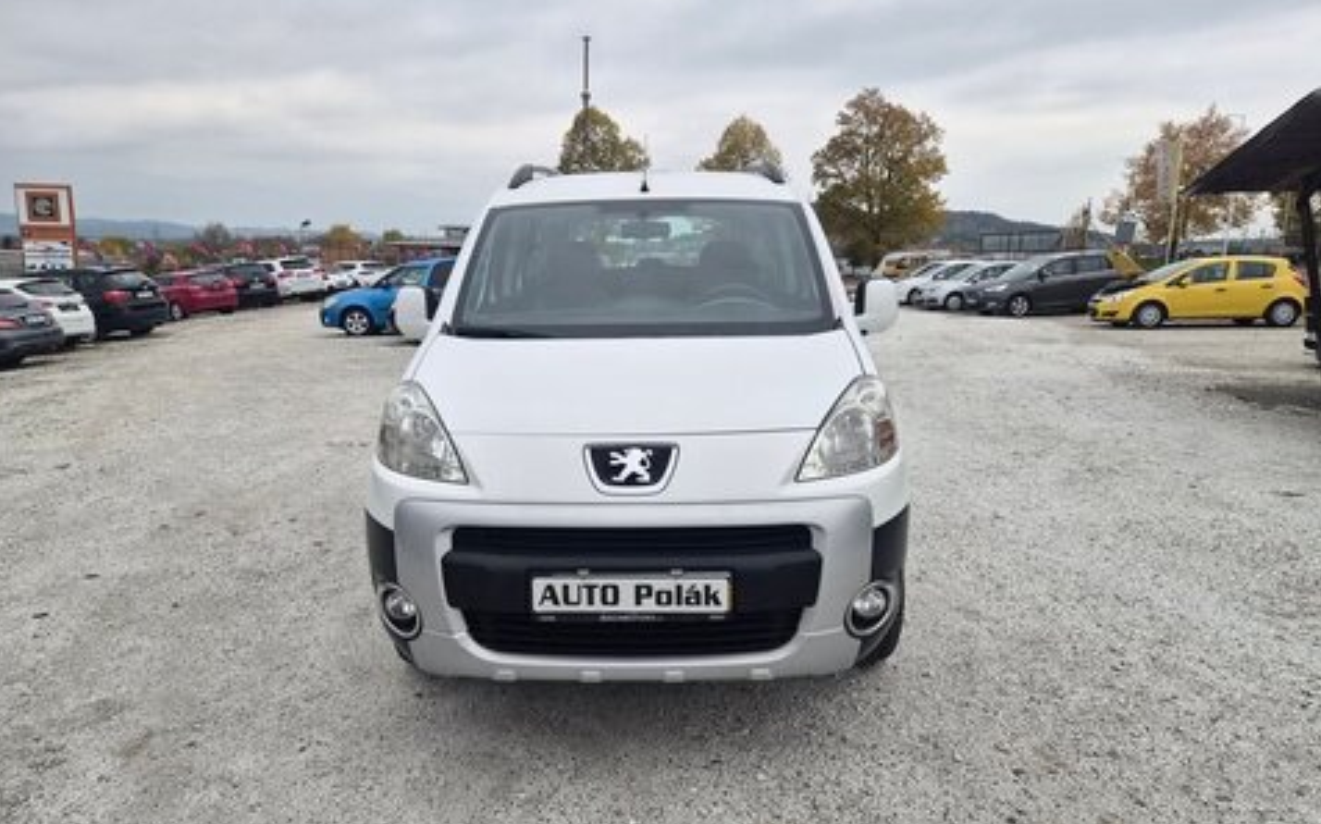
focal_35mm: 25
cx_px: 647
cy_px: 438
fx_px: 900
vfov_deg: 49.2
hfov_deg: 72.6
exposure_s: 1/770
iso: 80
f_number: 1.8
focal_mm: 5.4
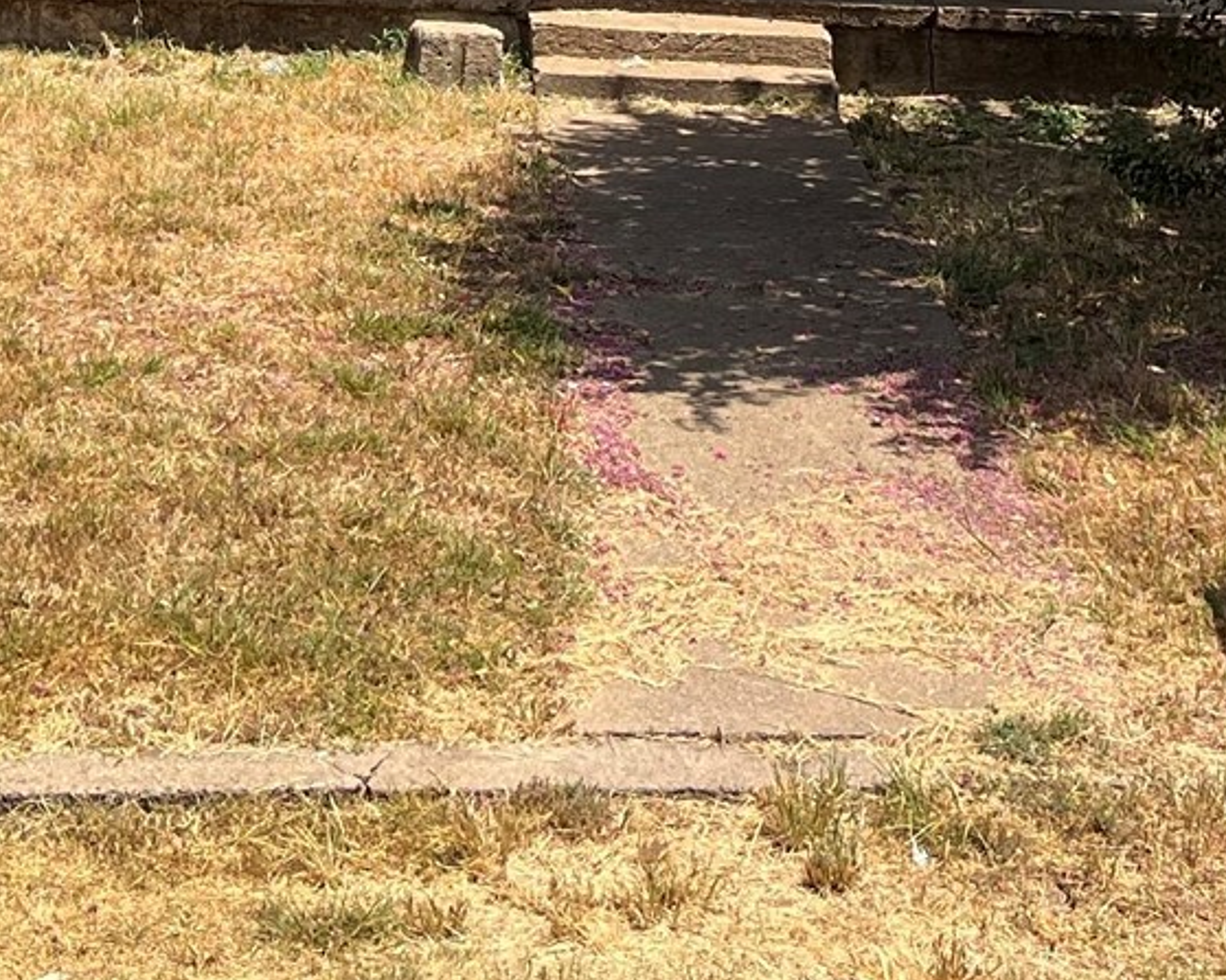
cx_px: 452
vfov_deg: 14.9
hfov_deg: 20.6
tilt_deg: +2.9
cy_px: -653
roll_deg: -2.4
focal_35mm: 93
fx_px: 3374
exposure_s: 1/3257
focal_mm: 5.7
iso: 50
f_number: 1.5
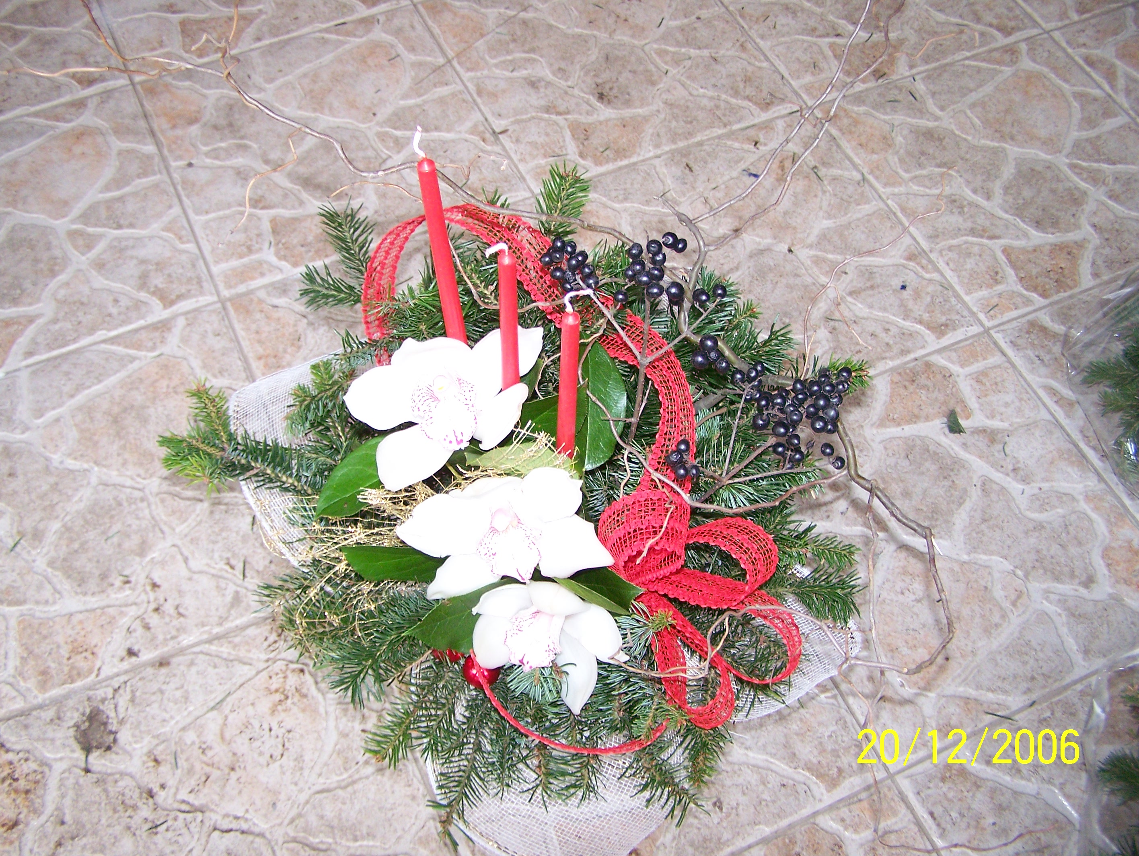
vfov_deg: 37.8
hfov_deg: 48.9
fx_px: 1251
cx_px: 570
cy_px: 428
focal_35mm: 38
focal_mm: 6.3
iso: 160
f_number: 2.8
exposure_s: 1/100
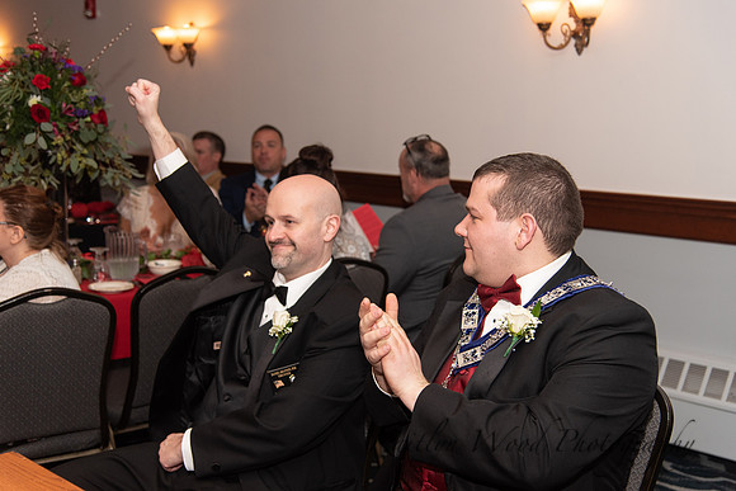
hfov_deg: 42.7
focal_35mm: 46
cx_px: 368
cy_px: 246
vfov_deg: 29.3
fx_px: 941
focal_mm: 46
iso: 800
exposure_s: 1/200
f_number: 4
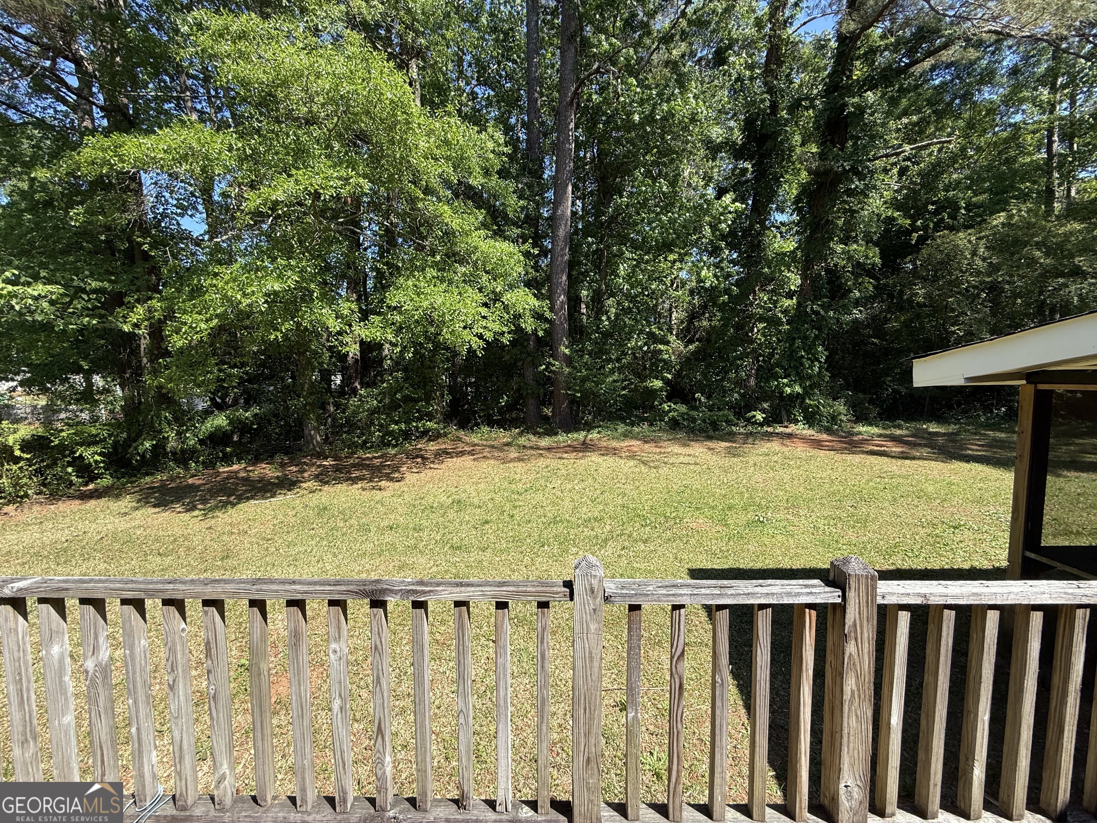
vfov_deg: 85.7
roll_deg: -0.3
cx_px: 548
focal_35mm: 14
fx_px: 444
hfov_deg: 102.1
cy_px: 412
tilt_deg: -4.8
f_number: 2.2
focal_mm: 2.22
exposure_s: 1/679
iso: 50
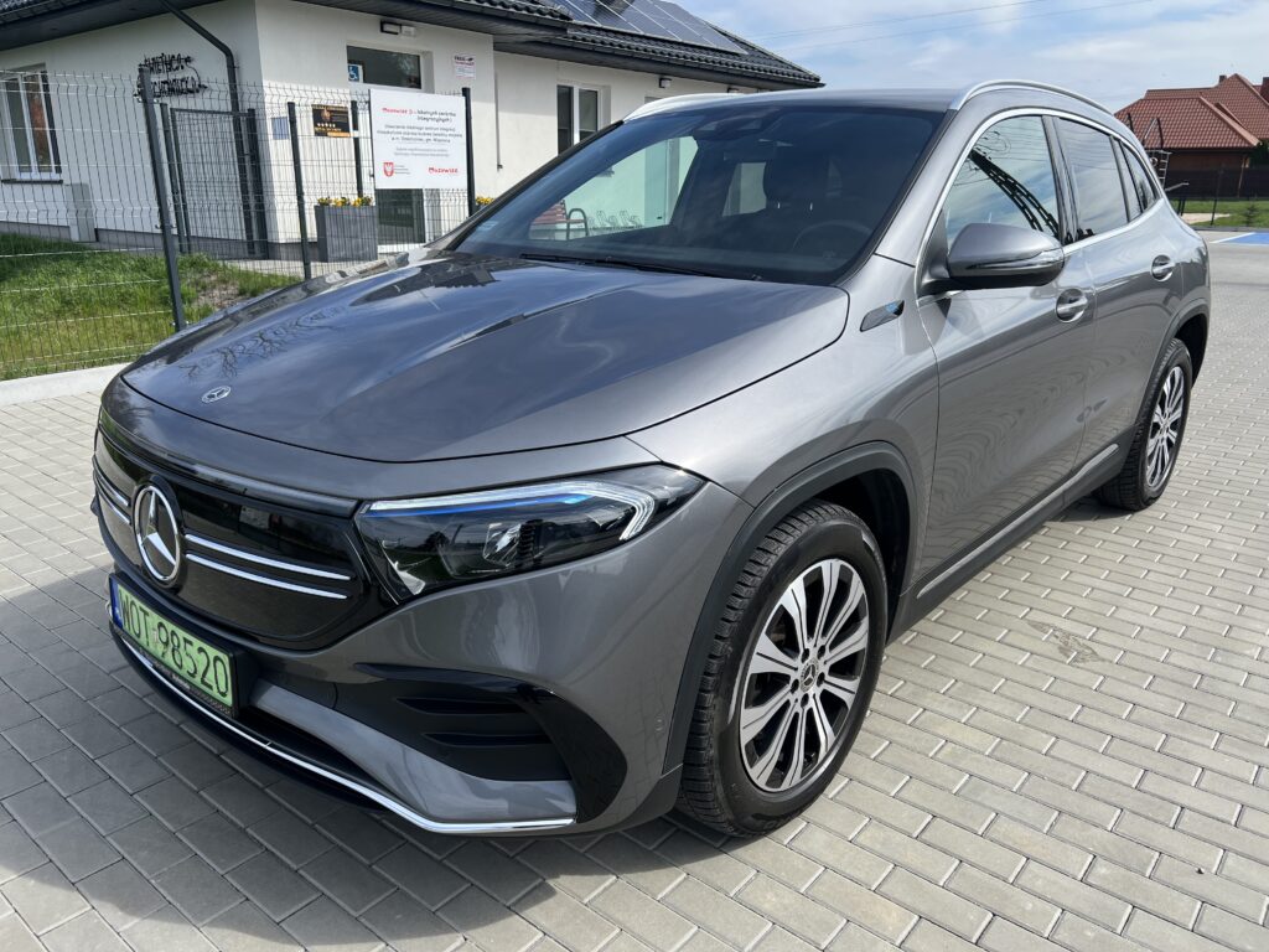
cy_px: 476
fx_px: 953
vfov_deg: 53.1
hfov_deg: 67.3
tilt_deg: -17.2
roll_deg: -0.5
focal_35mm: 26
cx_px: 634
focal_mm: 5.7
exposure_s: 1/2915
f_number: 1.5
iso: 50
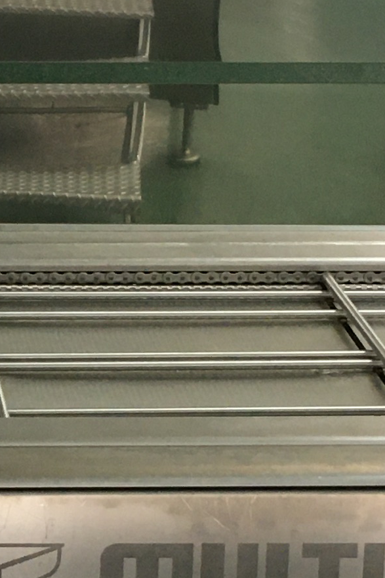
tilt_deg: -22.9
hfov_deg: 9.6
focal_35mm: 138
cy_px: 432
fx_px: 2214
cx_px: -207
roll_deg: +1.6
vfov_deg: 14.8
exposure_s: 1/33
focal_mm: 4.15
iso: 125
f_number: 2.2
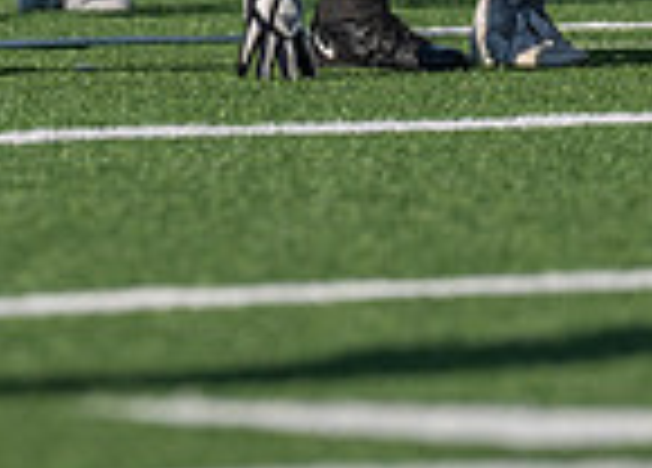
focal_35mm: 903
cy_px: -308
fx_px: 16745
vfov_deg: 1.6
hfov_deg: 2.2
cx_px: 194
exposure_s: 1/2500
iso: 100
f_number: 2.8
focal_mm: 200
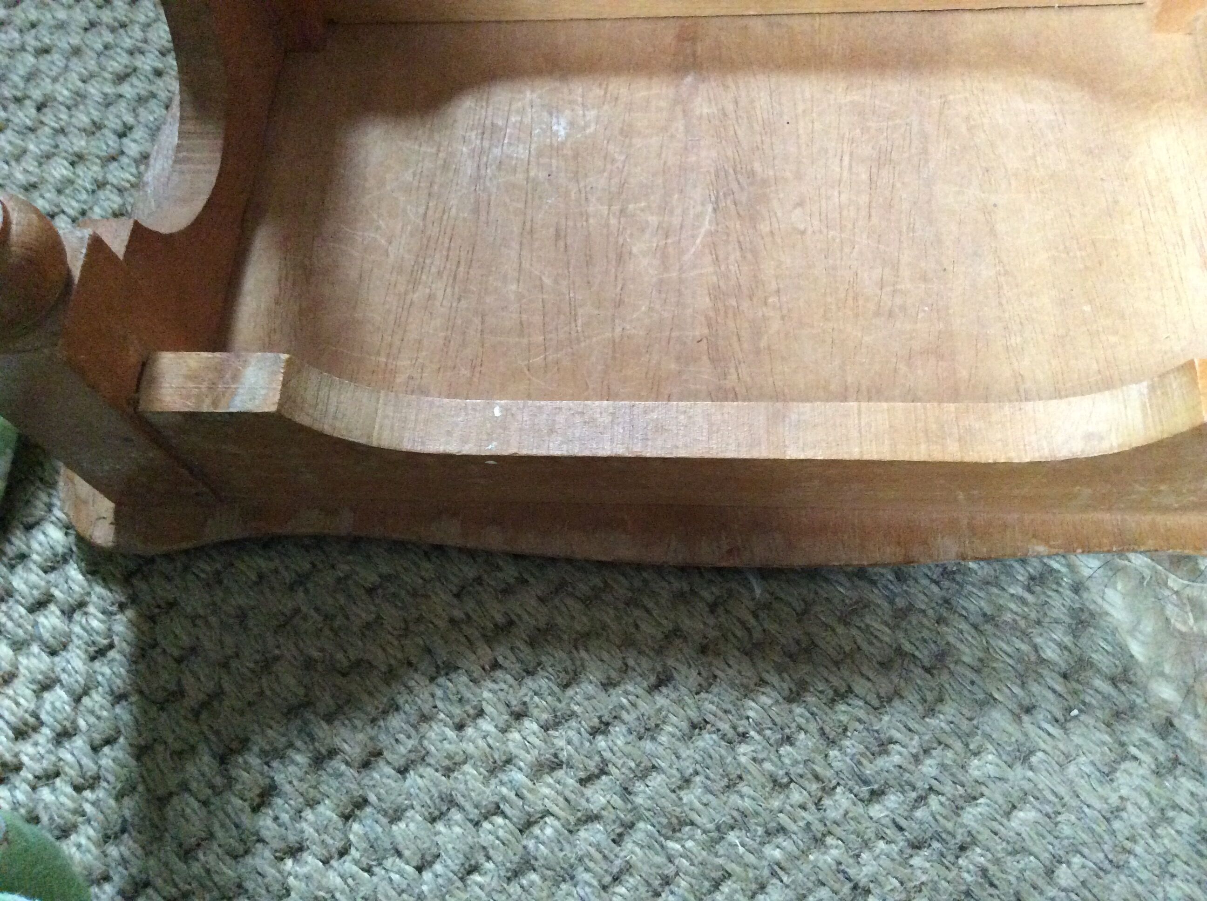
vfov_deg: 44.1
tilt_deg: -64.2
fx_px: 1114
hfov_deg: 56.9
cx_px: 604
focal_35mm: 32
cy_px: 450
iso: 400
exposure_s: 1/17
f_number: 2.4
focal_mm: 3.3
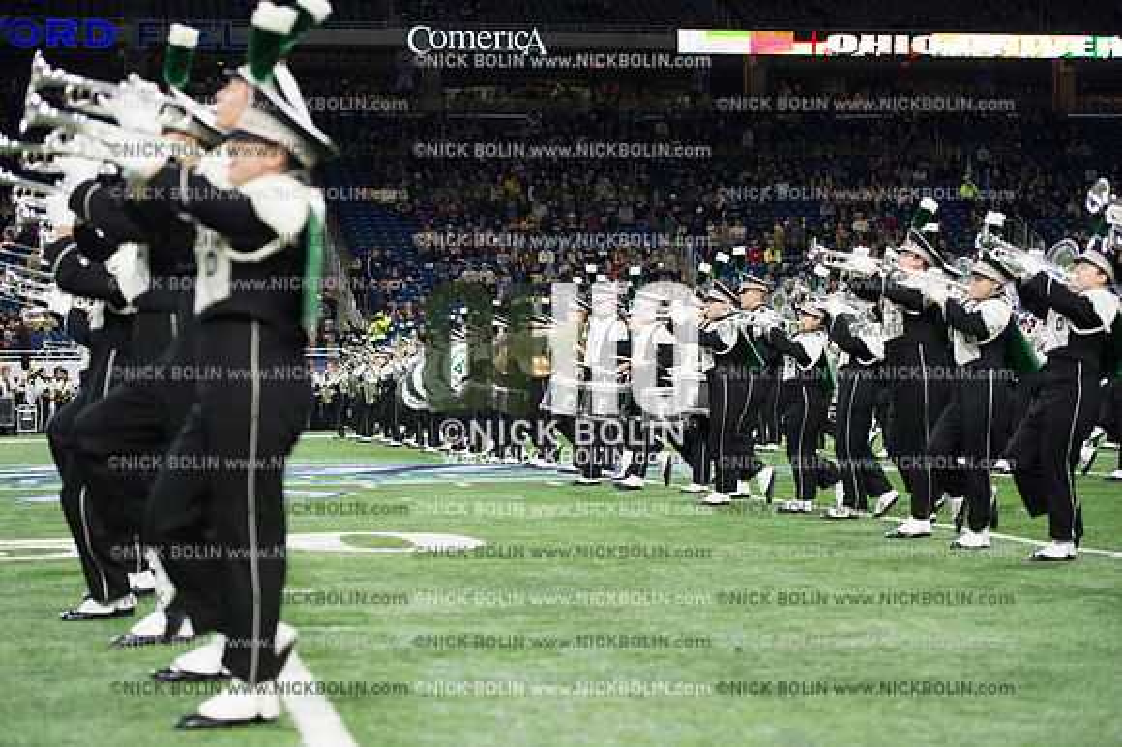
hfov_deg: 25.4
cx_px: 561
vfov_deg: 17.0
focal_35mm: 80
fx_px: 2492
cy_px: 374
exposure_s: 1/1000
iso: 2500
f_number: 3.5
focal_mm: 80
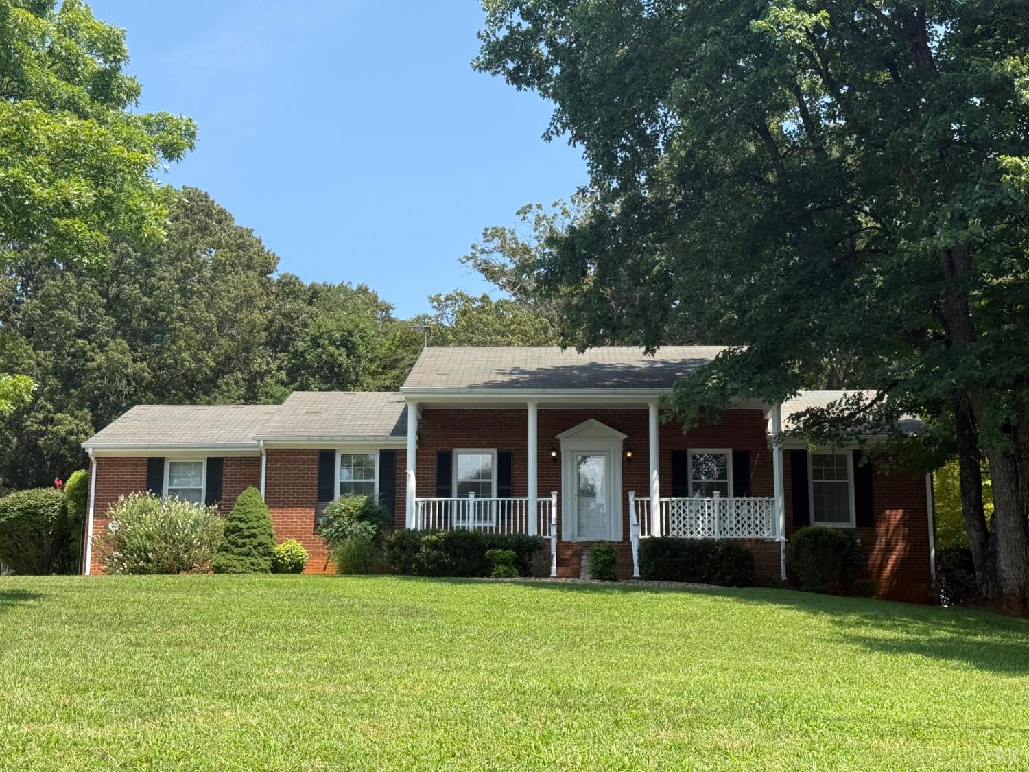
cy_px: 386
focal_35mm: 48
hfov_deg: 39.7
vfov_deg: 30.3
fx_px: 1427
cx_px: 514
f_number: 1.78
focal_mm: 6.76
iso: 64
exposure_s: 1/2494
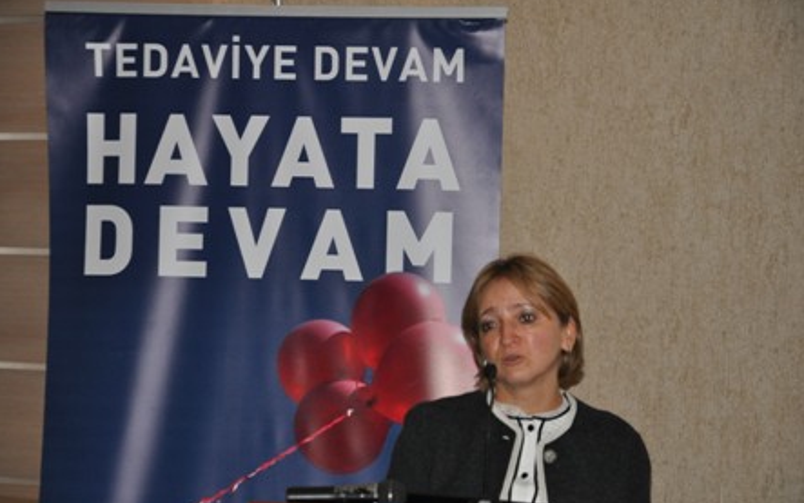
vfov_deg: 9.4
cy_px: 260
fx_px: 3046
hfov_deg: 15.0
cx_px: 401
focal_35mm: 139
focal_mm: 90
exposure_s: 1/60
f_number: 5.6
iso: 800
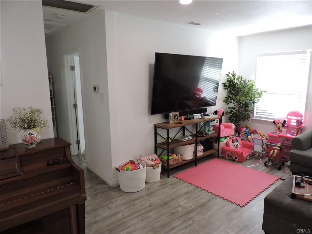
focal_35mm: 24
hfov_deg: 71.6
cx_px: 156
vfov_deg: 56.8
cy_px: 117
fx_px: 216
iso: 280
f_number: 3
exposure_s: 1/30
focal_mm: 4.3
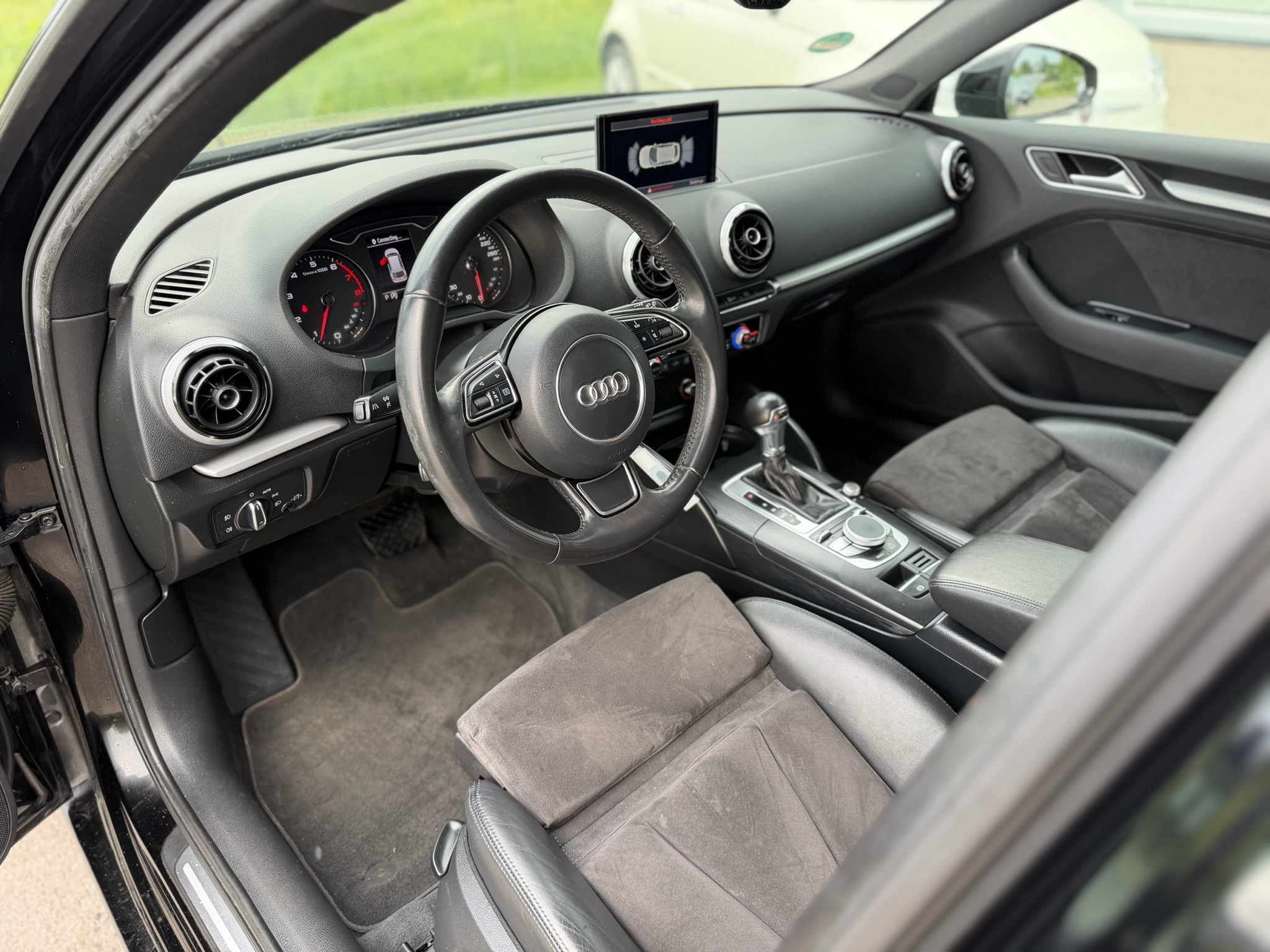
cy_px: 476
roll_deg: -0.2
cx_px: 635
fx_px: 881
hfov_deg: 71.6
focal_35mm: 24
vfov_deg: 56.8
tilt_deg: -32.1
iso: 100
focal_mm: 6.76
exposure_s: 1/121
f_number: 1.78
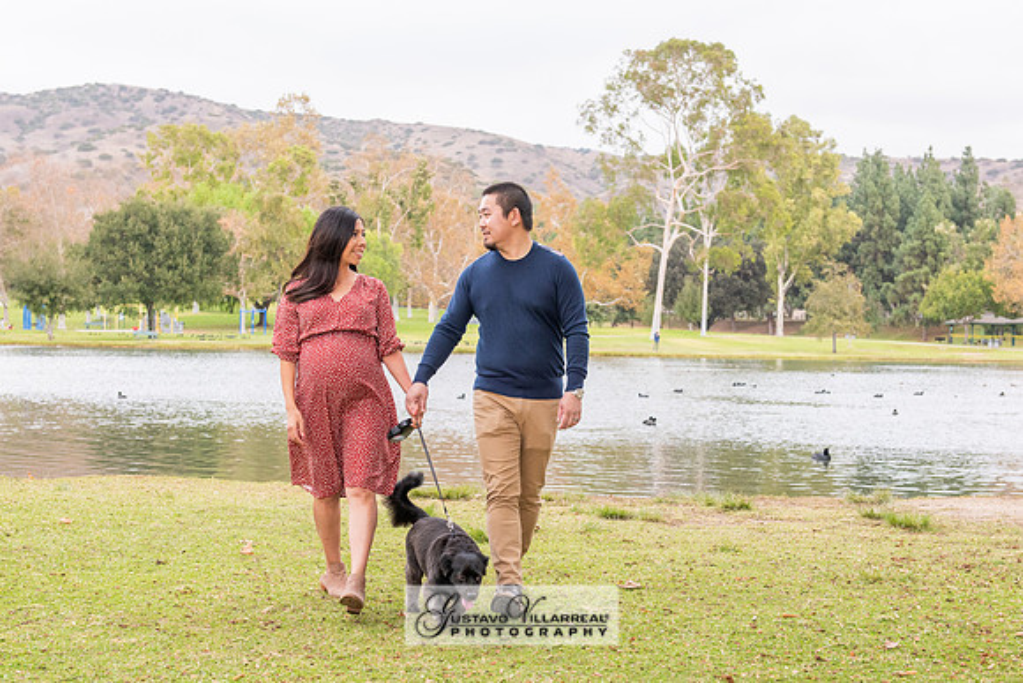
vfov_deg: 20.6
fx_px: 1872
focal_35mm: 66
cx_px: 505
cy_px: 413
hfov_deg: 30.6
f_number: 5
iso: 500
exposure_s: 1/125
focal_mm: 48
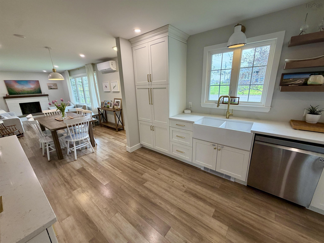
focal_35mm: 14
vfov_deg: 85.7
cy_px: 122
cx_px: 162
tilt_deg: -15.2
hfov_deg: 102.1
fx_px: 131
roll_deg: +2.3
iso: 125
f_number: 2.2
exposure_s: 1/62
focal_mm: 2.22
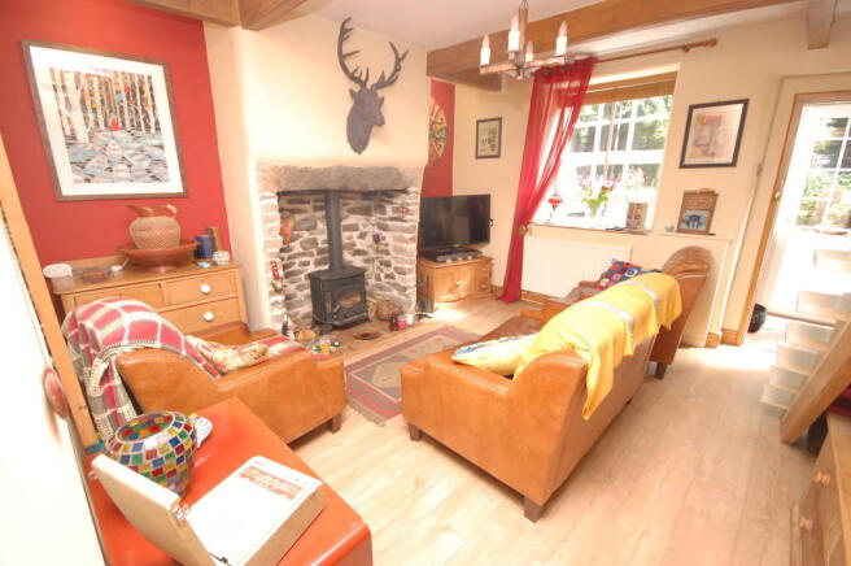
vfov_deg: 77.2
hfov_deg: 100.4
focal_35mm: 15
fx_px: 354
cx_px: 426
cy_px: 283
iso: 1600
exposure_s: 1/60
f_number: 4
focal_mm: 10
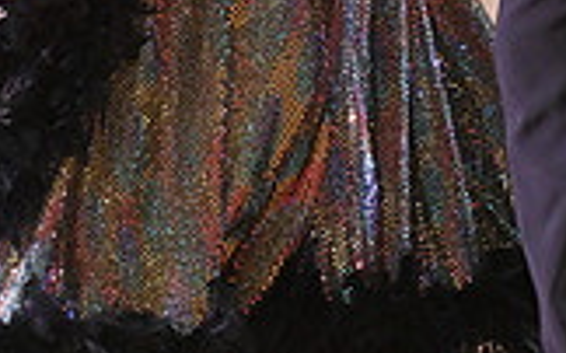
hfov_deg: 3.1
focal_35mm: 675
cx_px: 330
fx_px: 10405
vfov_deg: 1.9
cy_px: -171
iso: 3200
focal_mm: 185
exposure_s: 1/400
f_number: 5
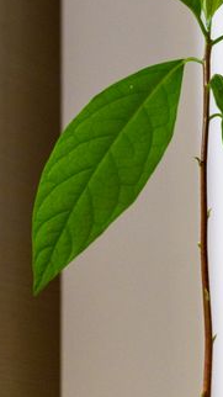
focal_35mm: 120
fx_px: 1262
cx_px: 180
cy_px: 84
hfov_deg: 10.1
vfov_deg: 17.7
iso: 1800
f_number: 5.3
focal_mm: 48
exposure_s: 1/60
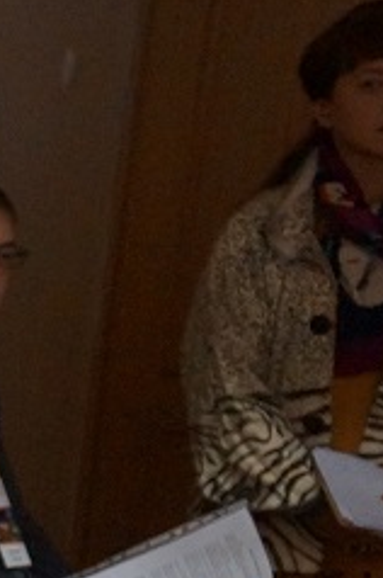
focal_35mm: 155
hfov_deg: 7.6
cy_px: 695
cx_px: -810
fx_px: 2481
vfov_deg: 12.9
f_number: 4
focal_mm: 24
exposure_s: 1/160
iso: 2500
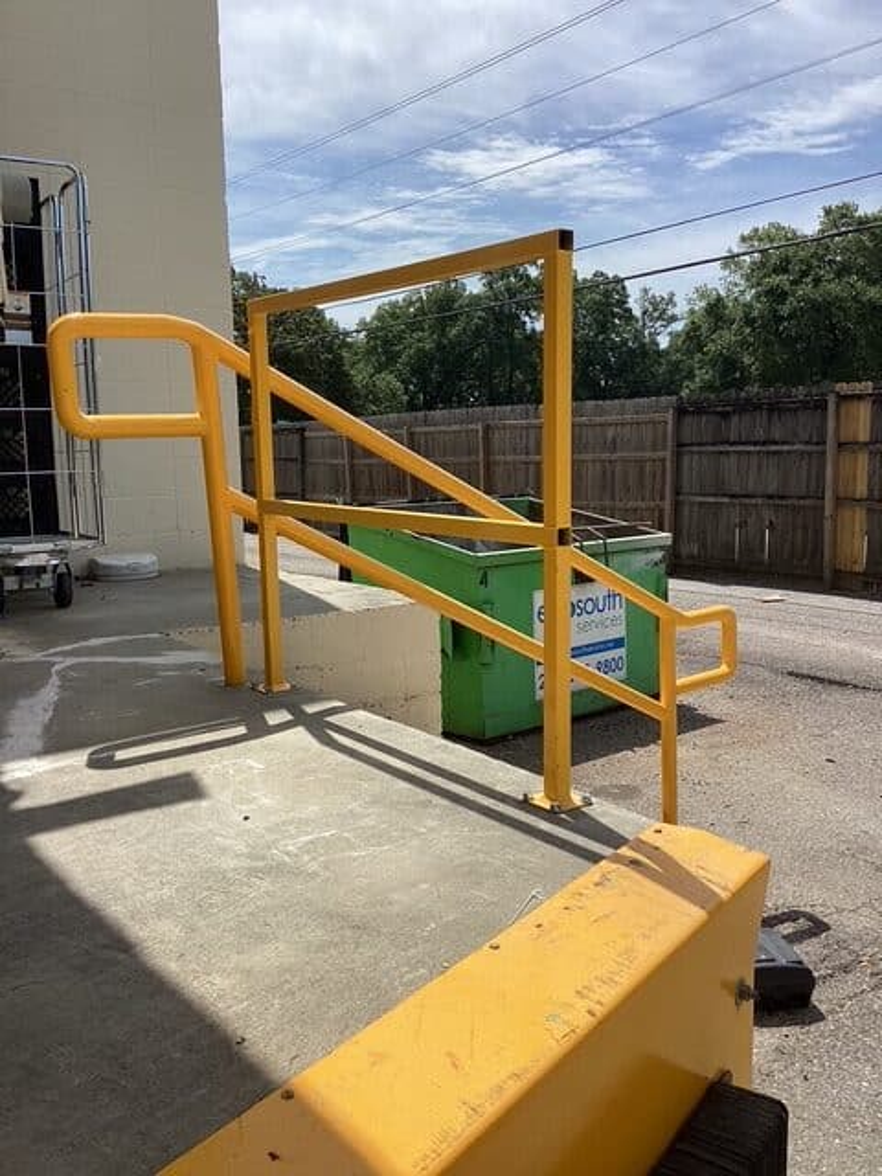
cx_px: 441
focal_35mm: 31
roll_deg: +1.7
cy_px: 588
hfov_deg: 45.4
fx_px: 1053
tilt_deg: -7.5
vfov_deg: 58.4
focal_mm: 3.3
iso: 25
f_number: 2.4
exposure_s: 1/2203
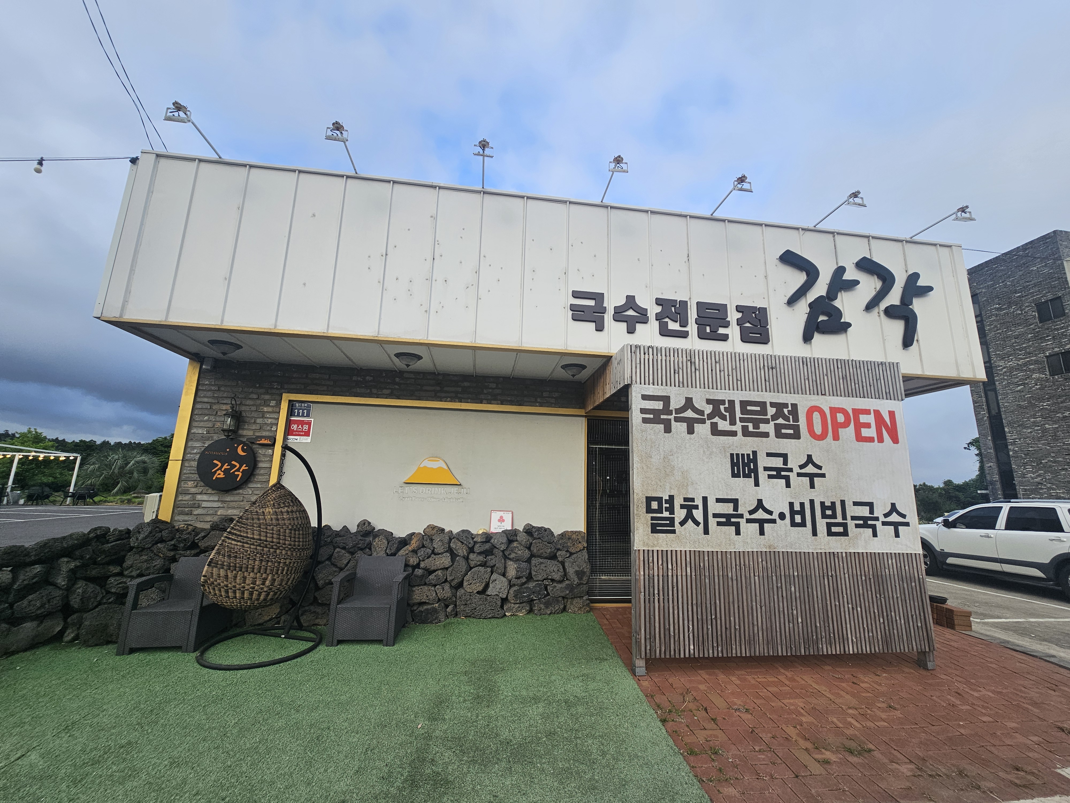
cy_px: 402
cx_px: 535
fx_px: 402
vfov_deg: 89.9
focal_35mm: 13
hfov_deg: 106.2
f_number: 2.2
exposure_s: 1/919
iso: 50
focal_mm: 2.2
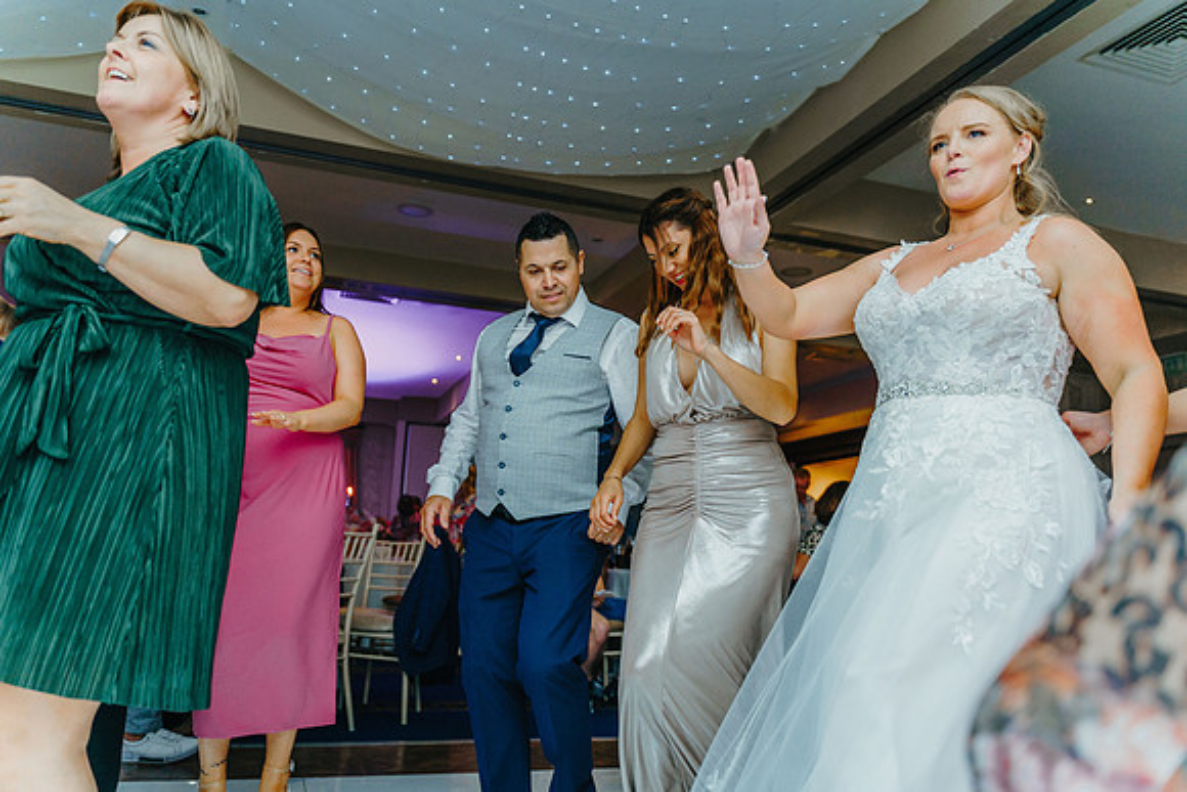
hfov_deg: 65.5
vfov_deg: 46.4
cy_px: 396
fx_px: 923
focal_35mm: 28
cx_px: 594
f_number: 2.8
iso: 1600
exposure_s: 1/200
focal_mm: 28
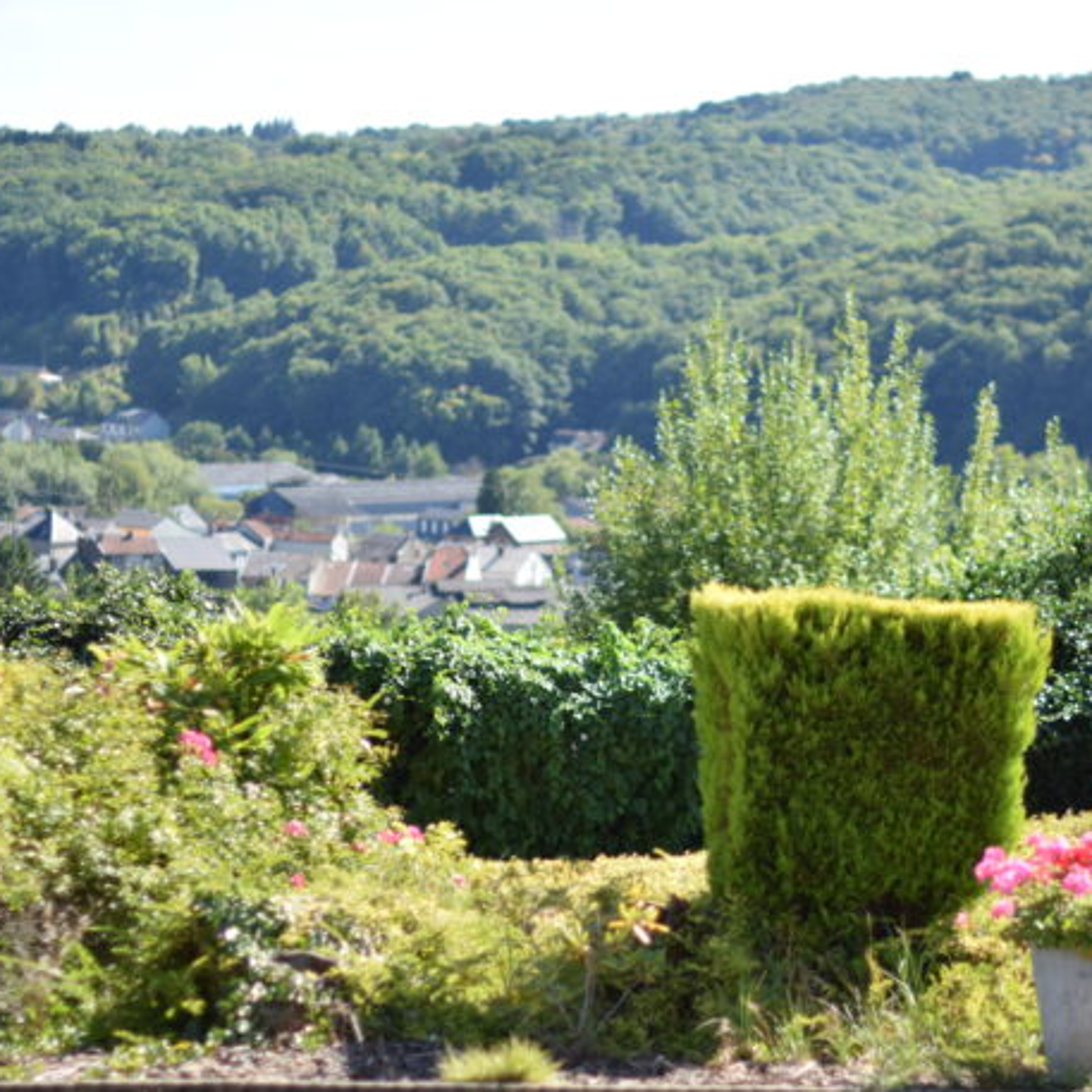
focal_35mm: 107
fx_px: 3819
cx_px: 731
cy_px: 588
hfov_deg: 16.2
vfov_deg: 16.3
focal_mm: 50
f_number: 1.4
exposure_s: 1/2500
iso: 100
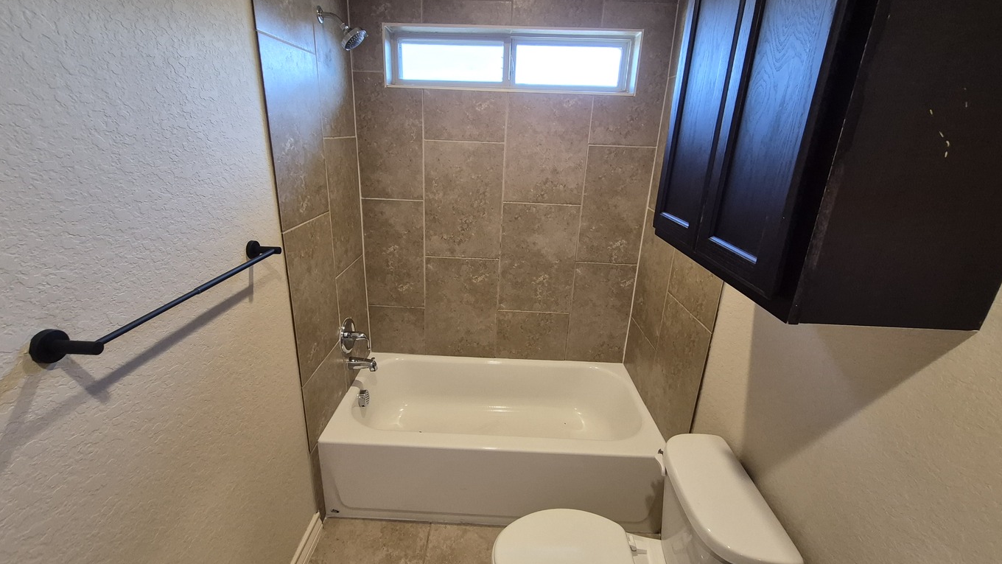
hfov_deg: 103.0
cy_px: 262
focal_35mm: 15
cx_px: 489
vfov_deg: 70.4
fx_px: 399
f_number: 2.2
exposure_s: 1/60
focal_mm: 1.74
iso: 200
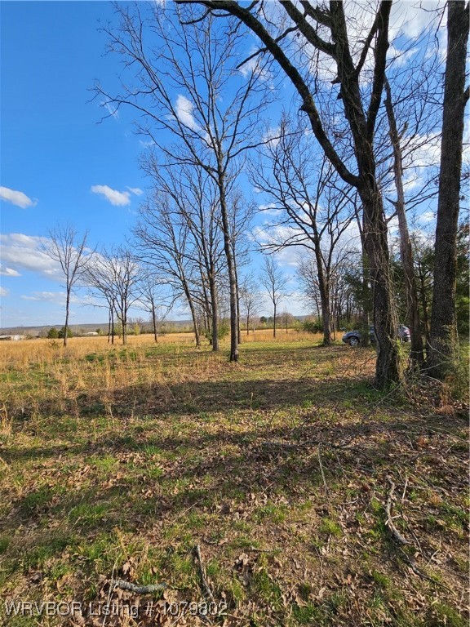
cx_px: 235
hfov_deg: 89.9
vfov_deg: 106.2
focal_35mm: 13
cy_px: 314
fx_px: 235
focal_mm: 2.2
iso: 50
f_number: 2.2
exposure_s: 1/1441
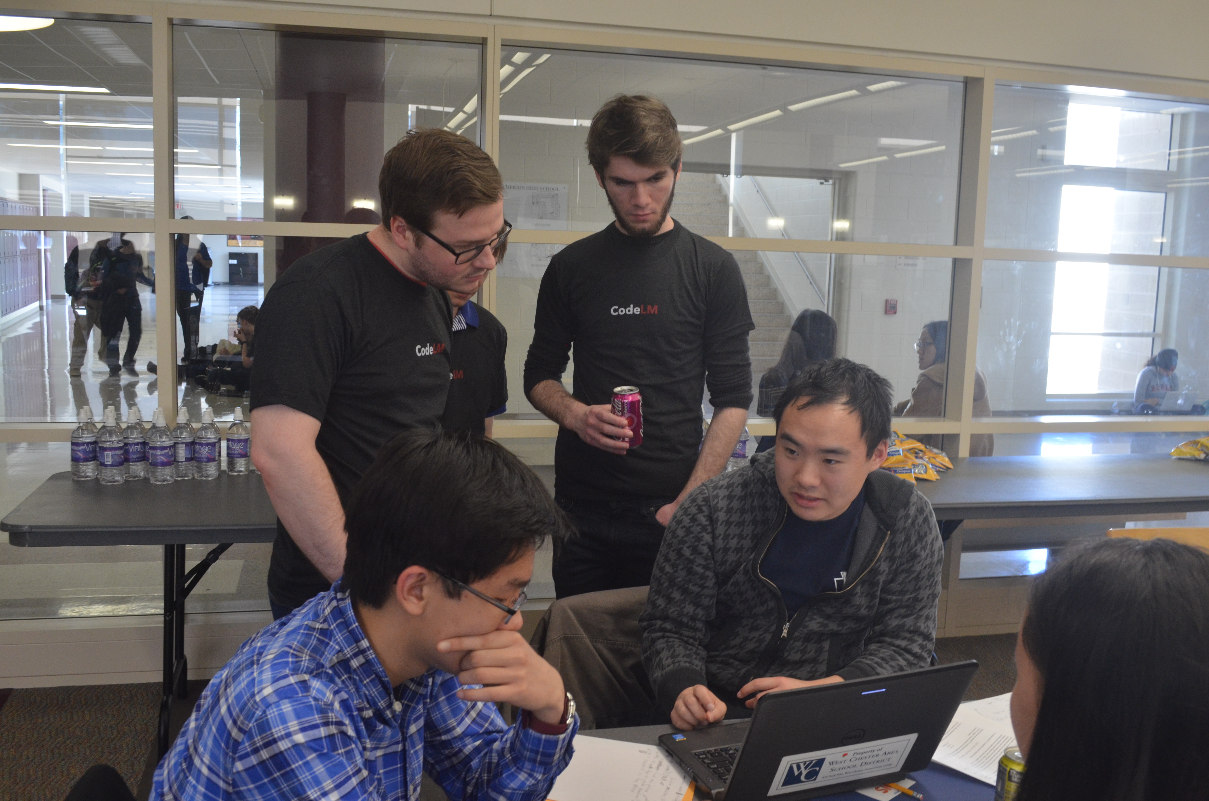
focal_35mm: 33
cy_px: 400
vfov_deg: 39.8
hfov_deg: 57.3
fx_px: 1106
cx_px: 604
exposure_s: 1/15
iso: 800
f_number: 7.1
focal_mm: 22
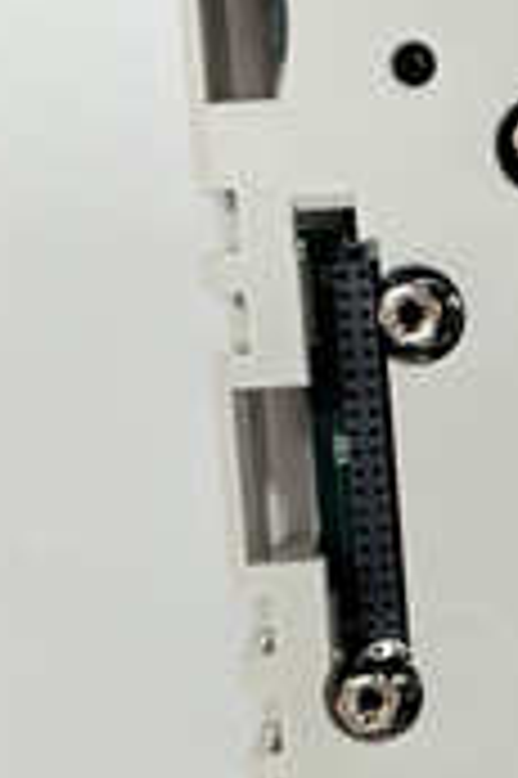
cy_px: 603
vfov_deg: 16.3
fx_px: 2703
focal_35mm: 125
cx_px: 640
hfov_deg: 10.7
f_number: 1.8
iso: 250
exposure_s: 1/50
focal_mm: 4.75
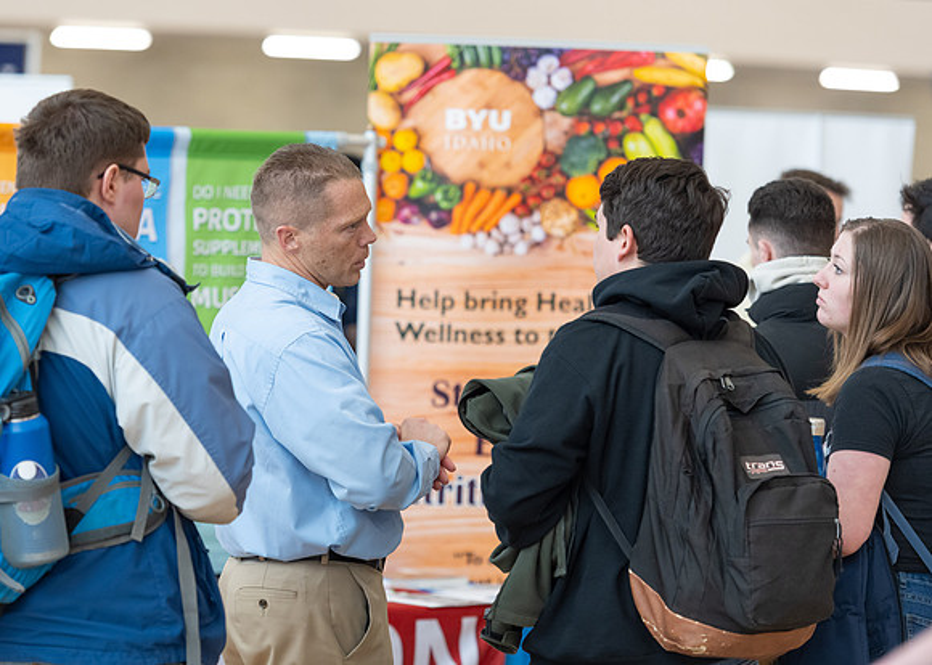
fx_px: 4334
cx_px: 379
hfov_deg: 12.3
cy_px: 294
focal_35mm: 164
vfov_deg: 8.8
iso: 1250
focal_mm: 140
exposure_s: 1/200
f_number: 3.5
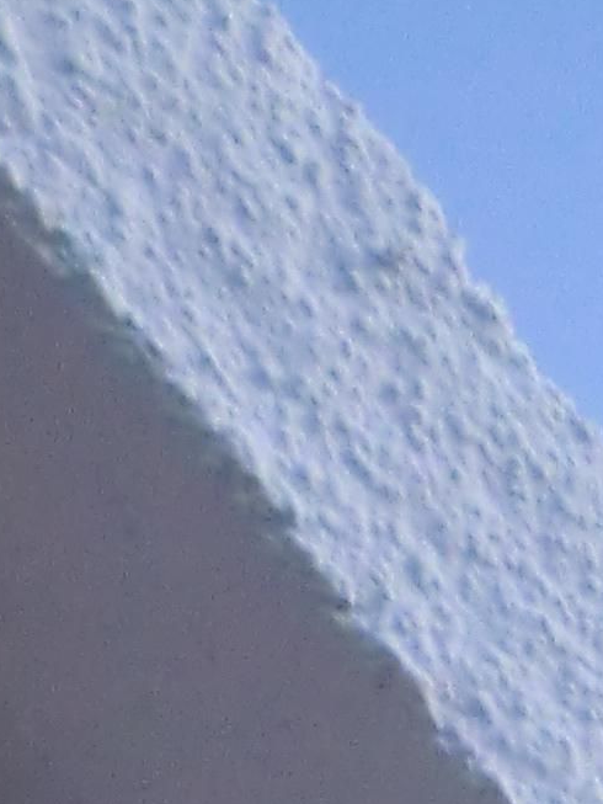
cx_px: -158
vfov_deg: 10.1
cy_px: 2395
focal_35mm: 147
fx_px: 3413
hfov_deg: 9.9
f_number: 3.2
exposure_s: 1/8
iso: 400
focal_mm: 4.3
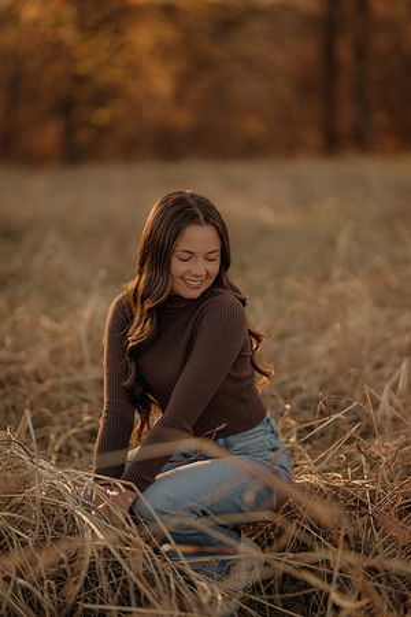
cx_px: 206
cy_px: 308
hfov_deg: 16.1
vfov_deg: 23.9
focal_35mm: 85
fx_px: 1456
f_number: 1.4
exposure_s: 1/1250
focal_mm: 85
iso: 200
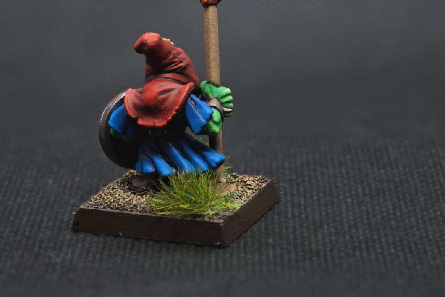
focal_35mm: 151
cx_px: 181
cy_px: 90
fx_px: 1866
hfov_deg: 13.6
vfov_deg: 9.1
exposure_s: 1/30
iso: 64
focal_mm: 100
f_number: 5.6
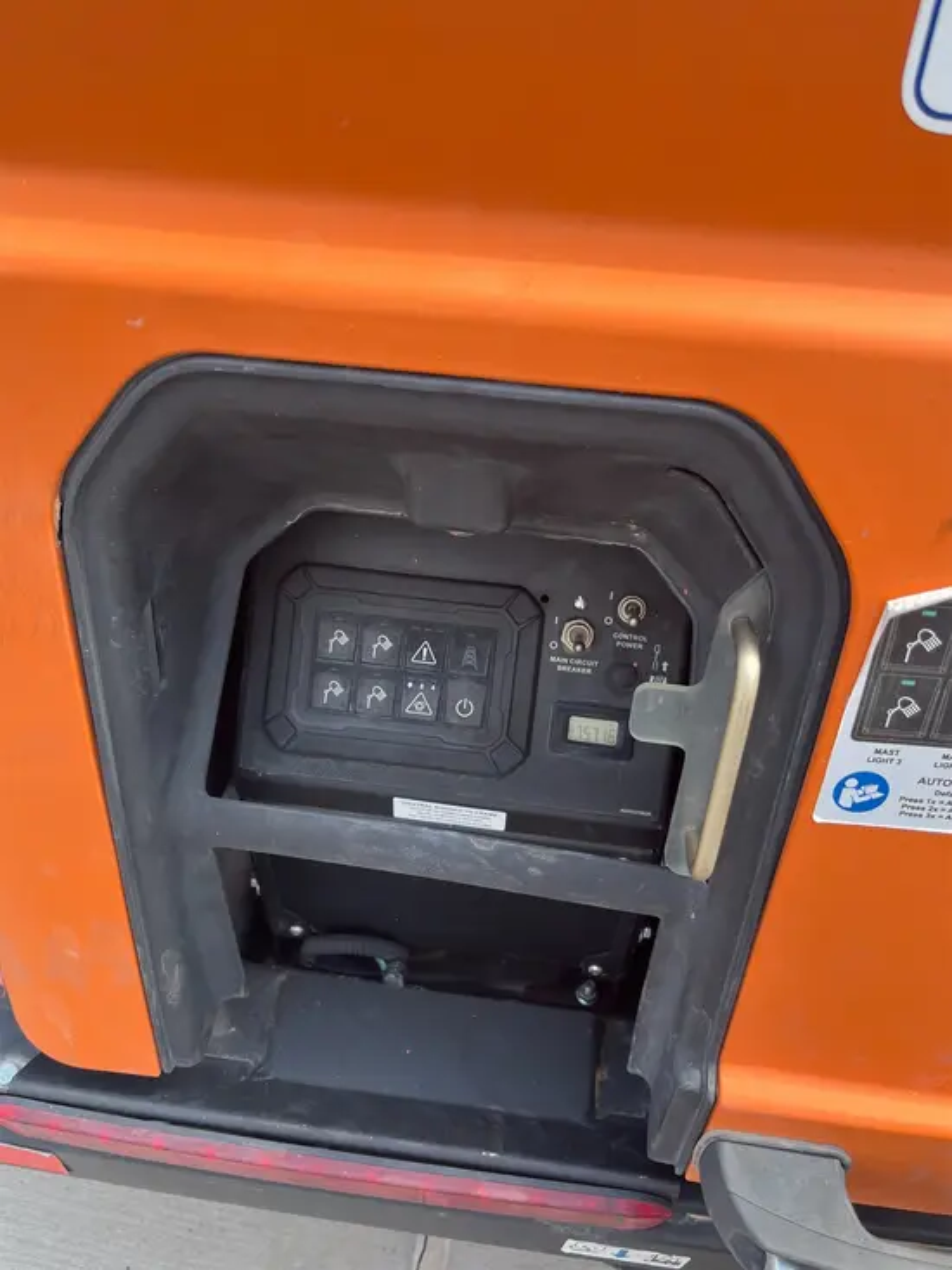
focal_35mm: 26
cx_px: 476
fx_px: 953
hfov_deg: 53.1
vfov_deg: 67.3
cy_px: 635
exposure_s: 1/493
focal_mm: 5.1
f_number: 1.6
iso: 50
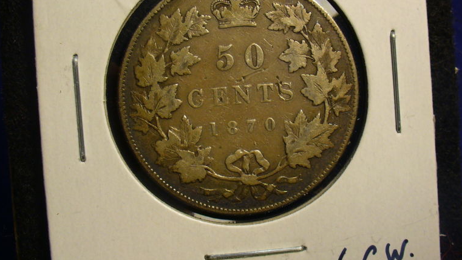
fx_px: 649
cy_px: 91
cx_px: 247
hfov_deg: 39.2
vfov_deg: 22.6
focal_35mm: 53
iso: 80
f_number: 2.8
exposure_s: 1/80
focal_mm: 6.1
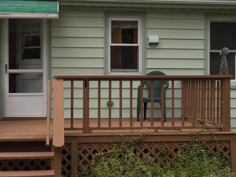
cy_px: 86
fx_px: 443
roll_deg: -0.8
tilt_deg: -1.2
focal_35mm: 65
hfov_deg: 29.8
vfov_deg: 22.6
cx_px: 100
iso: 32
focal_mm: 4.15
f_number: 2.2
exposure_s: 1/807
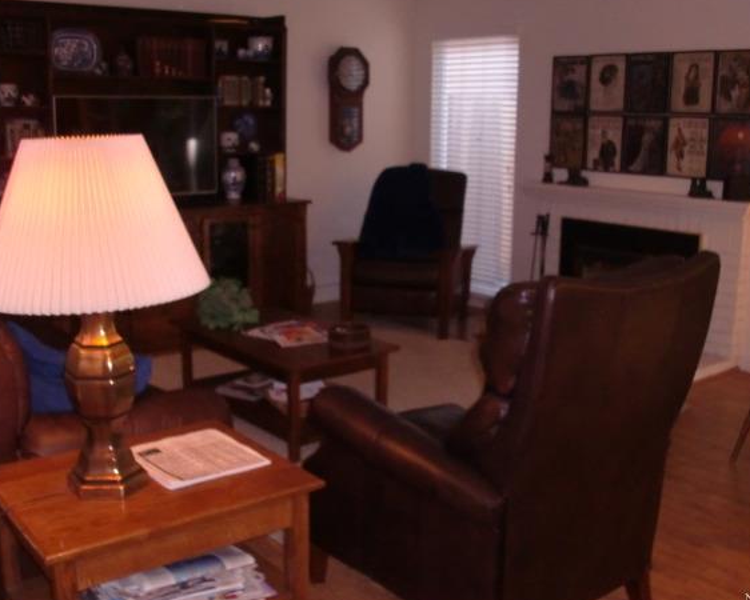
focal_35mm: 40
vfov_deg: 37.4
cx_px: 386
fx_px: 888
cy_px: 300
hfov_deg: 45.8
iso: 400
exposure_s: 1/60
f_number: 2.8
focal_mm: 6.3
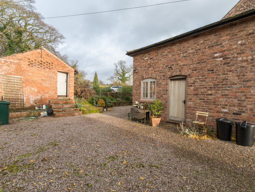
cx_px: 131
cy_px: 99
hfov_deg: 91.0
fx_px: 125
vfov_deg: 74.7
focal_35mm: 17
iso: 200
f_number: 8
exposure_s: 1/60
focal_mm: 15
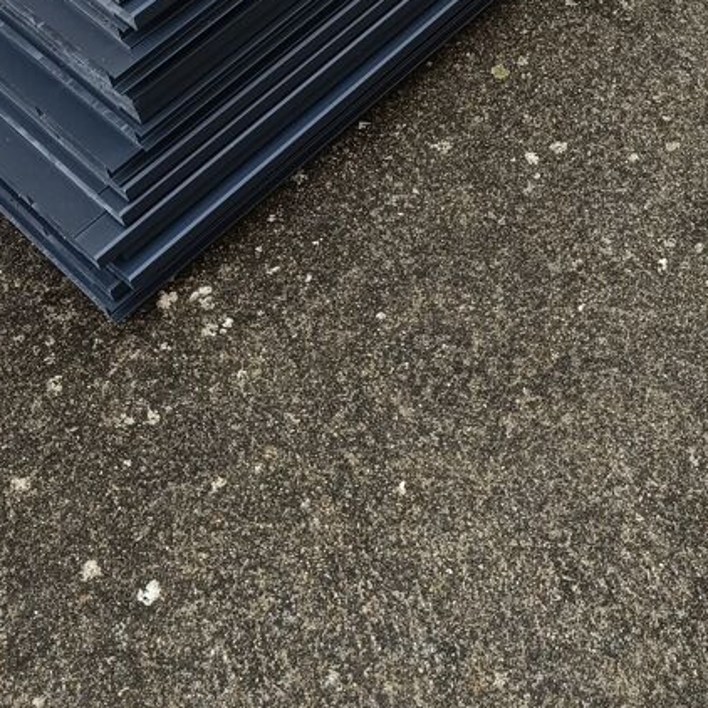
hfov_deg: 25.5
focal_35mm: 67
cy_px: -142
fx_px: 1550
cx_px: 498
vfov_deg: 23.5
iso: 53
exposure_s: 1/164
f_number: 1.88
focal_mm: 5.59
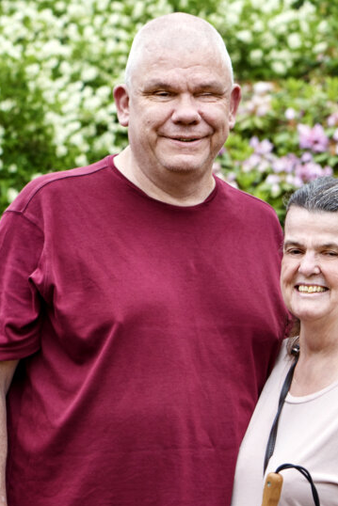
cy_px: 354
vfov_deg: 10.3
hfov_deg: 6.9
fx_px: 2815
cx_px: 192
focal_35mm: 200
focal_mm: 105
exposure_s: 1/160
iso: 320
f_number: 6.3
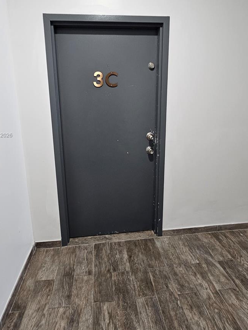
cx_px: 113
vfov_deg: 86.9
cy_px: 136
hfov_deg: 71.4
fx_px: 172
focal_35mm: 18
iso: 160
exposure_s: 1/60
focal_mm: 2.2
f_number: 2.2
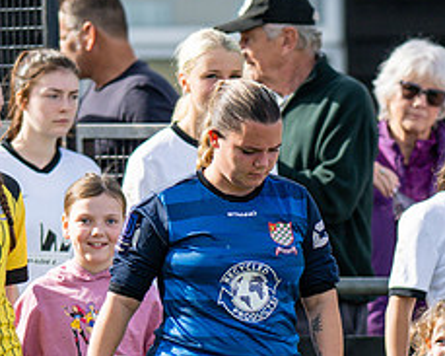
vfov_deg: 1.2
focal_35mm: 1291
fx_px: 16996
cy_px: 440
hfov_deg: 1.5
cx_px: 259
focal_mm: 300
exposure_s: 1/2000
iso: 200
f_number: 2.8
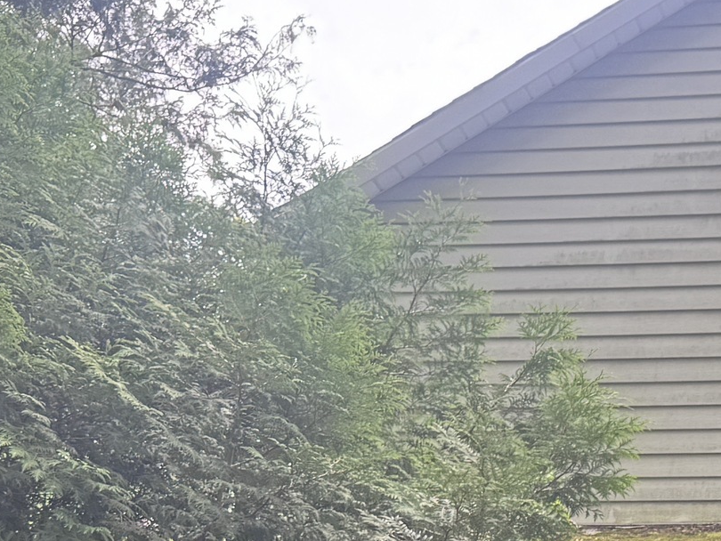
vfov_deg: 15.4
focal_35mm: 91
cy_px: 730
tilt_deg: +5.1
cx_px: 687
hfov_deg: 20.9
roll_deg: -2.0
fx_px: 1896
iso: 80
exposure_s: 1/236
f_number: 1.78
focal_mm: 6.76
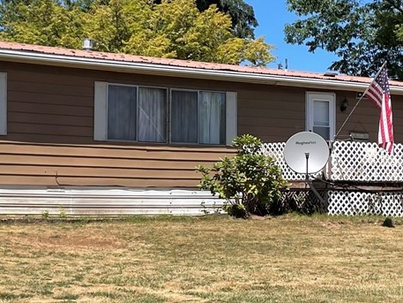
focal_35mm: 91
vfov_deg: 16.2
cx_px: 214
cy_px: 166
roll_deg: -0.9
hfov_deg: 21.5
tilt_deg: +2.4
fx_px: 1060
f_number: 1.6
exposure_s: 1/2959
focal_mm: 4.2
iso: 32
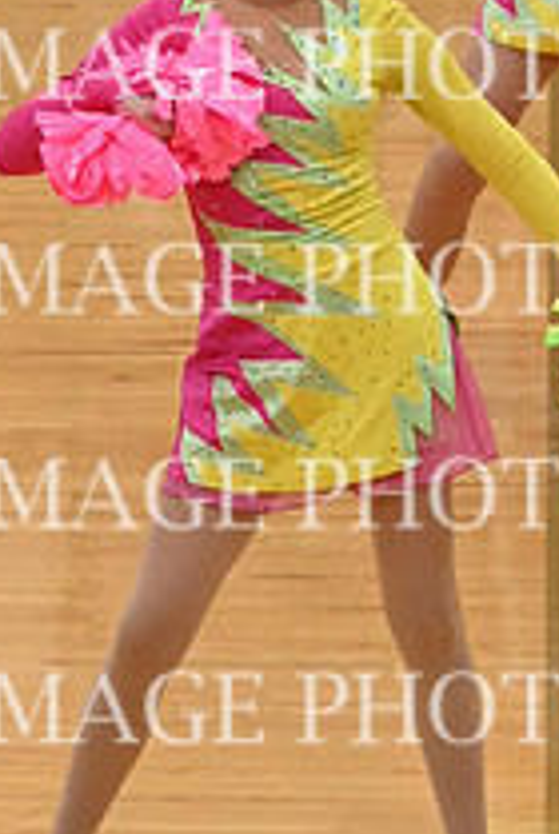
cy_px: 172
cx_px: 270
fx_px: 10817
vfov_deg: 4.4
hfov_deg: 3.0
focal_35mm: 466
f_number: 4
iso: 6400
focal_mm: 112
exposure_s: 1/400
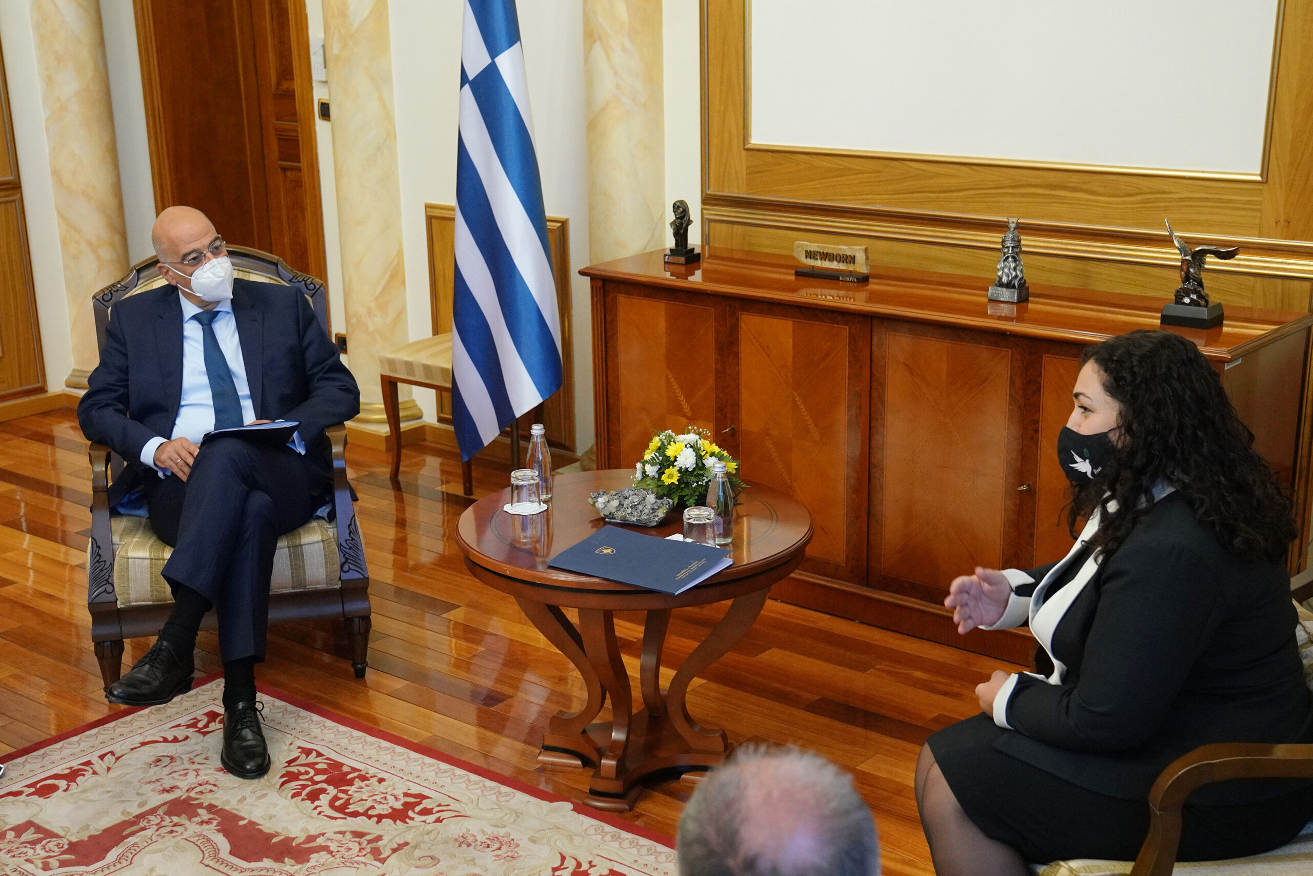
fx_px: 1459
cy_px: 438
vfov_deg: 33.4
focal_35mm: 40
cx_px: 656
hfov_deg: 48.5
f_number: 4.5
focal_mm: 40
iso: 5000
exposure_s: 1/160
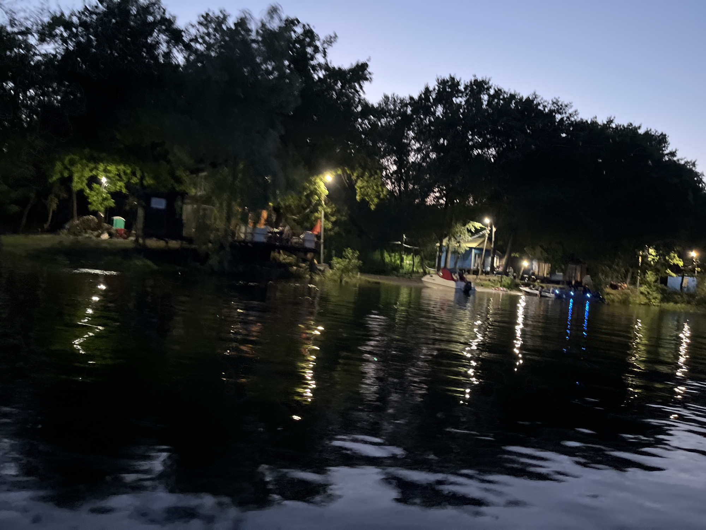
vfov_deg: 53.1
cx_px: 353
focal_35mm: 26
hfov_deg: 67.3
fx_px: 530
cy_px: 265
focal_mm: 5.1
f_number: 1.6
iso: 800
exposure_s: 1/25
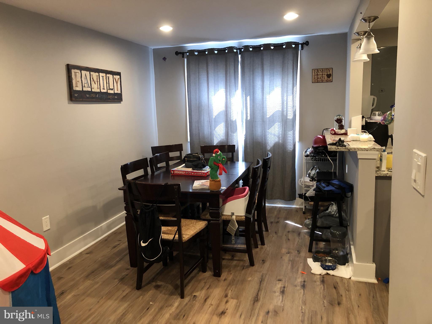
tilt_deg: -10.2
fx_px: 349
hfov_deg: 63.4
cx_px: 216
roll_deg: +1.3
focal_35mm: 28
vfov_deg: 49.7
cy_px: 162
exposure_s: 1/15
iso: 50
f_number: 1.8
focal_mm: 3.99
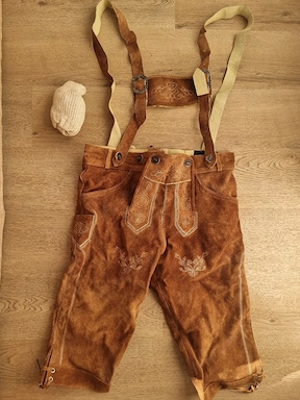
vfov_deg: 69.4
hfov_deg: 54.9
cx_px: 151
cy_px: 205
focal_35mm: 25
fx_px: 289
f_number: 1.8
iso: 50
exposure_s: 1/182
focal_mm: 6.7
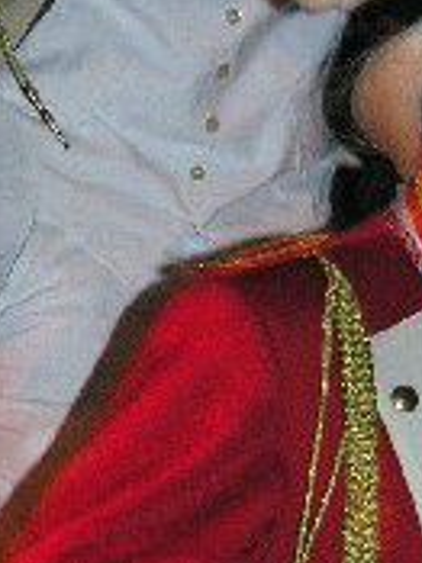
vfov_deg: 3.8
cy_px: 225
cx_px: 335
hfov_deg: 2.8
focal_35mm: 525
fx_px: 8544
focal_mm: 29.3
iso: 200
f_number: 4.2
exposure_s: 1/60.1
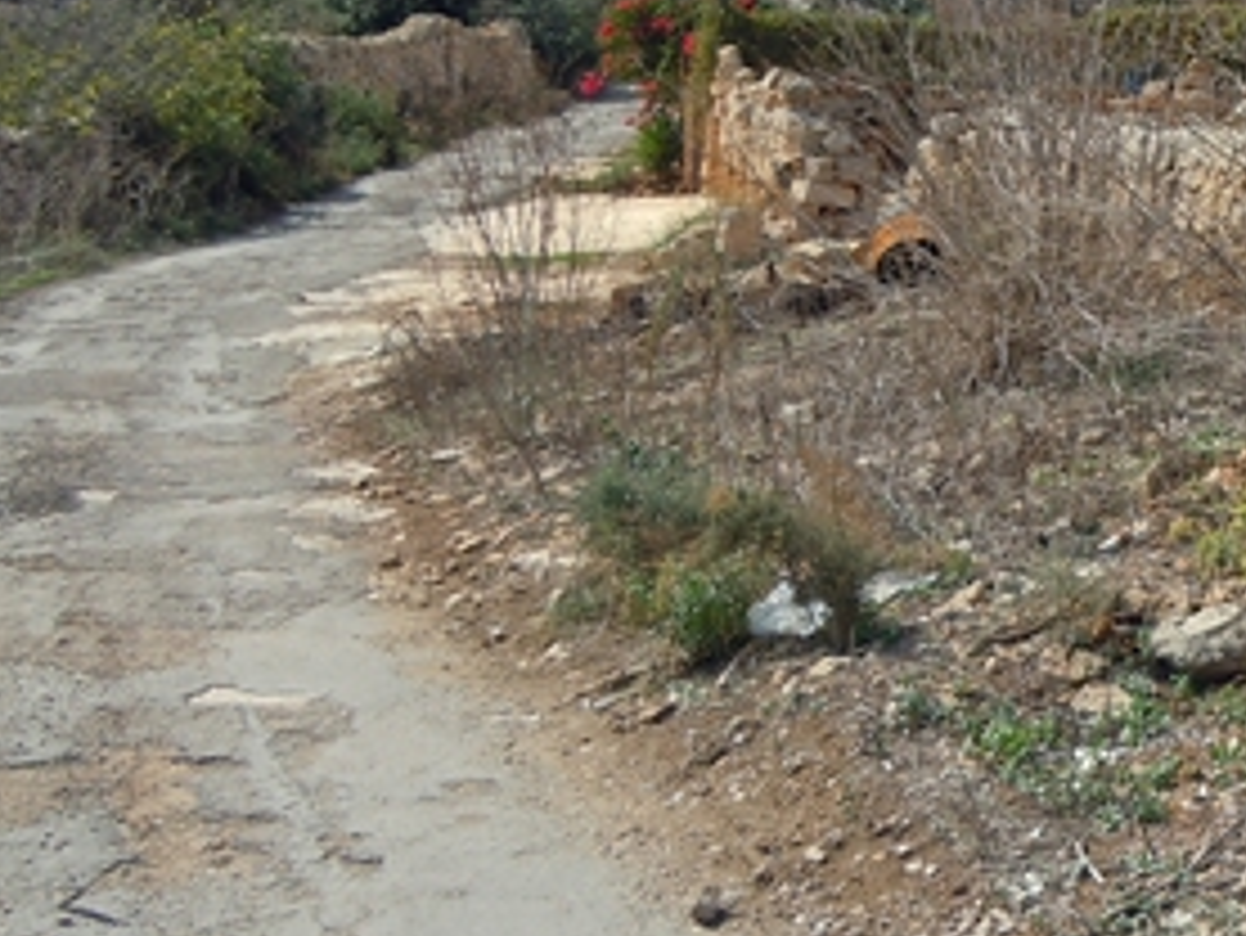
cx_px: 1215
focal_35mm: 65
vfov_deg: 22.3
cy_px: 166
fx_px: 2341
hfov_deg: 28.2
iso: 100
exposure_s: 1/250
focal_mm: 5.4
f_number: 7
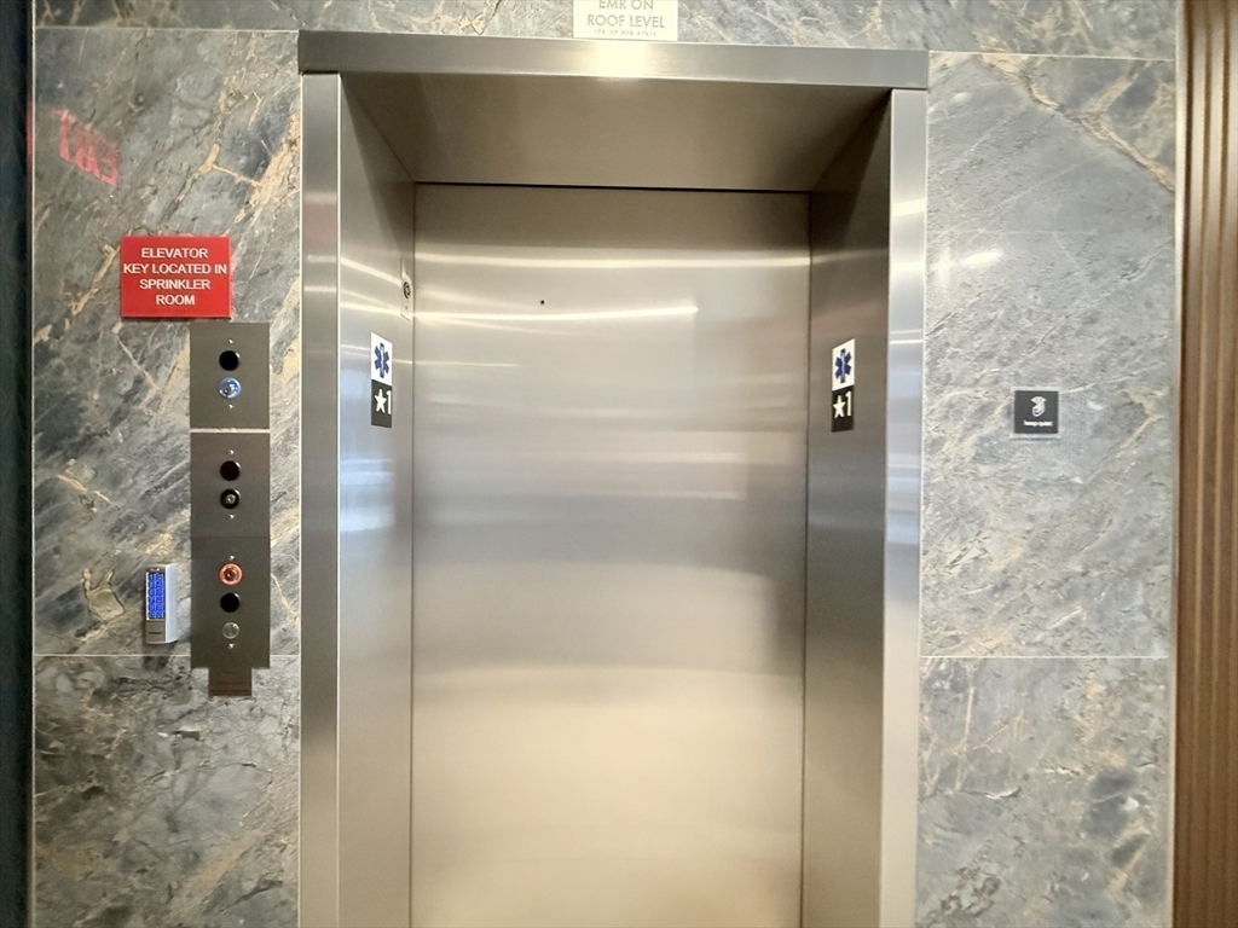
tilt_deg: +0.6
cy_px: 464
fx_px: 501
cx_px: 619
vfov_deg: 85.7
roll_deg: -0.5
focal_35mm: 14
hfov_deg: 102.1
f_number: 2.2
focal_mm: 2.22
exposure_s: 1/40
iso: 1600
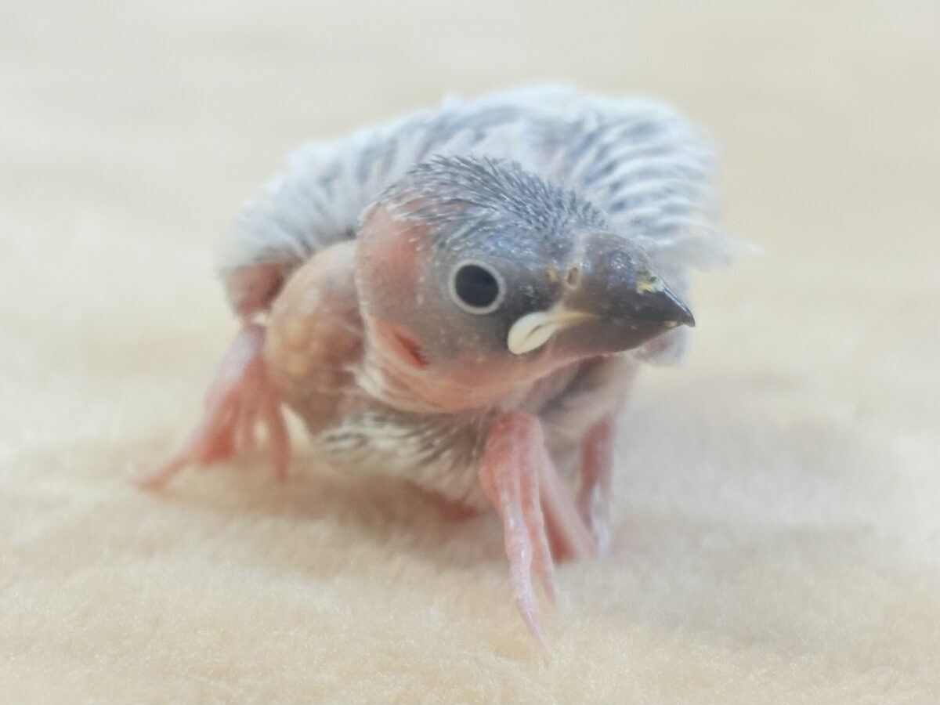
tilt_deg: -18.2
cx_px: 470
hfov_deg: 36.8
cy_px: 352
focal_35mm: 52
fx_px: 1412
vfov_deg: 28.0
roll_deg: -3.3
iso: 40
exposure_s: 1/121
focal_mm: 5.96
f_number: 1.6
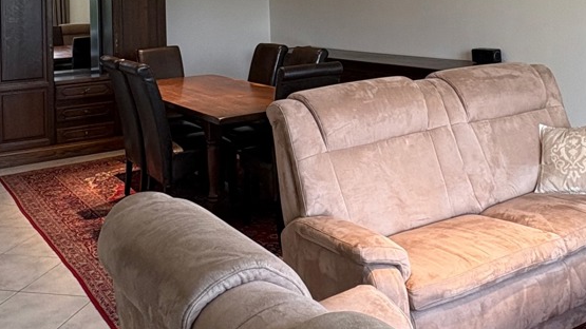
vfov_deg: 25.2
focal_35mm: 44
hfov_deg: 46.4
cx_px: 310
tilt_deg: +2.8
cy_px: -33
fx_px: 684
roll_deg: +3.0
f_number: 2.2
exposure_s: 1/50
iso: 160
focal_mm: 2.22
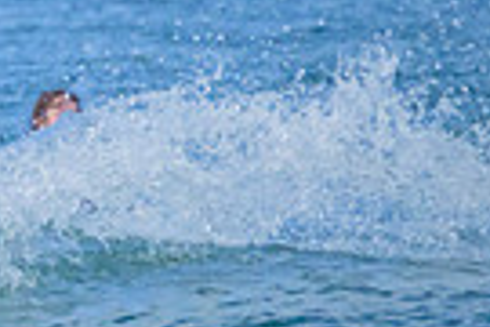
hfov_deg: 0.6
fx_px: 46927
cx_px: -530
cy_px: 176
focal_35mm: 3448
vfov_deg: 0.4
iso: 4000
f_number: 11
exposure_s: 1/1250
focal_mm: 800
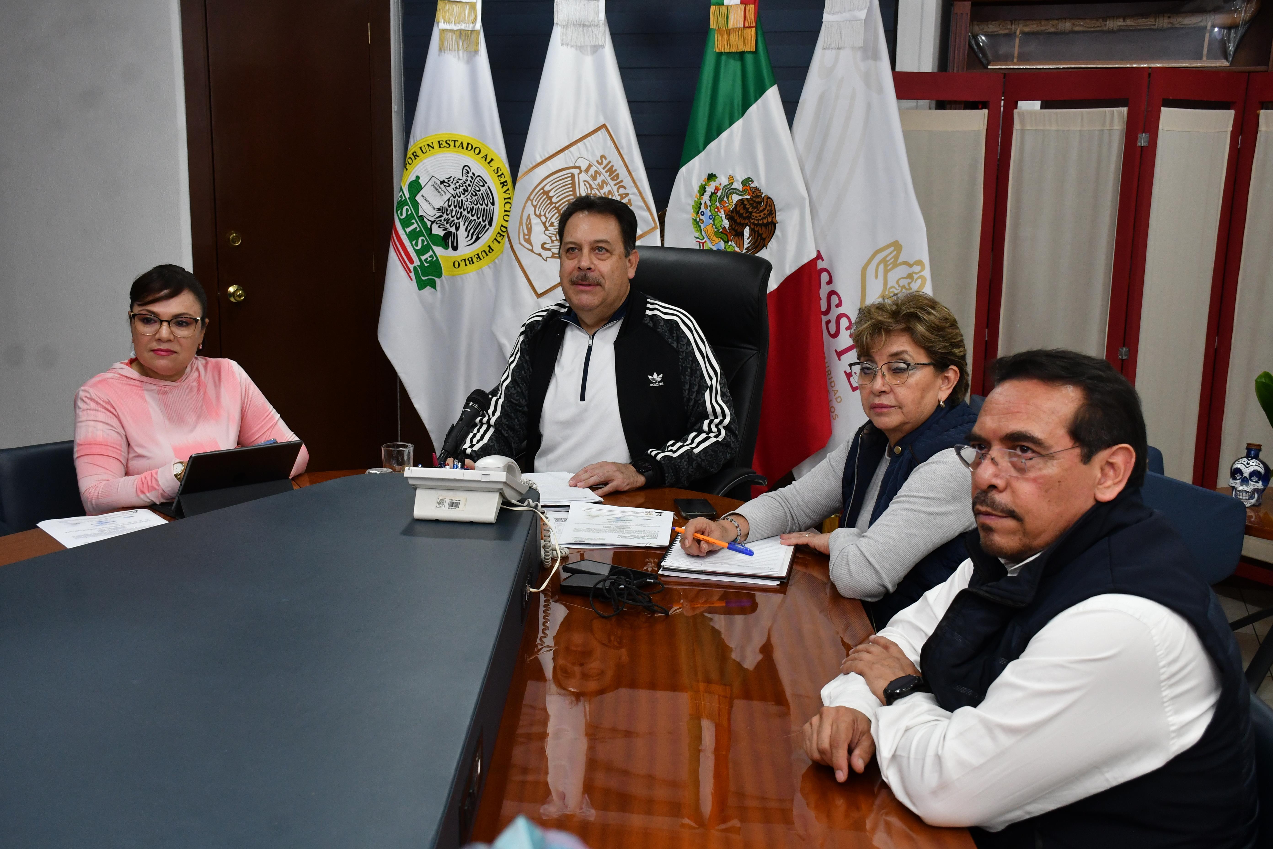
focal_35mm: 39
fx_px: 1379
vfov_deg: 34.2
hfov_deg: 49.6
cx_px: 636
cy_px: 424
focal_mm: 26
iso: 1000
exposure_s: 1/100
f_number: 6.3
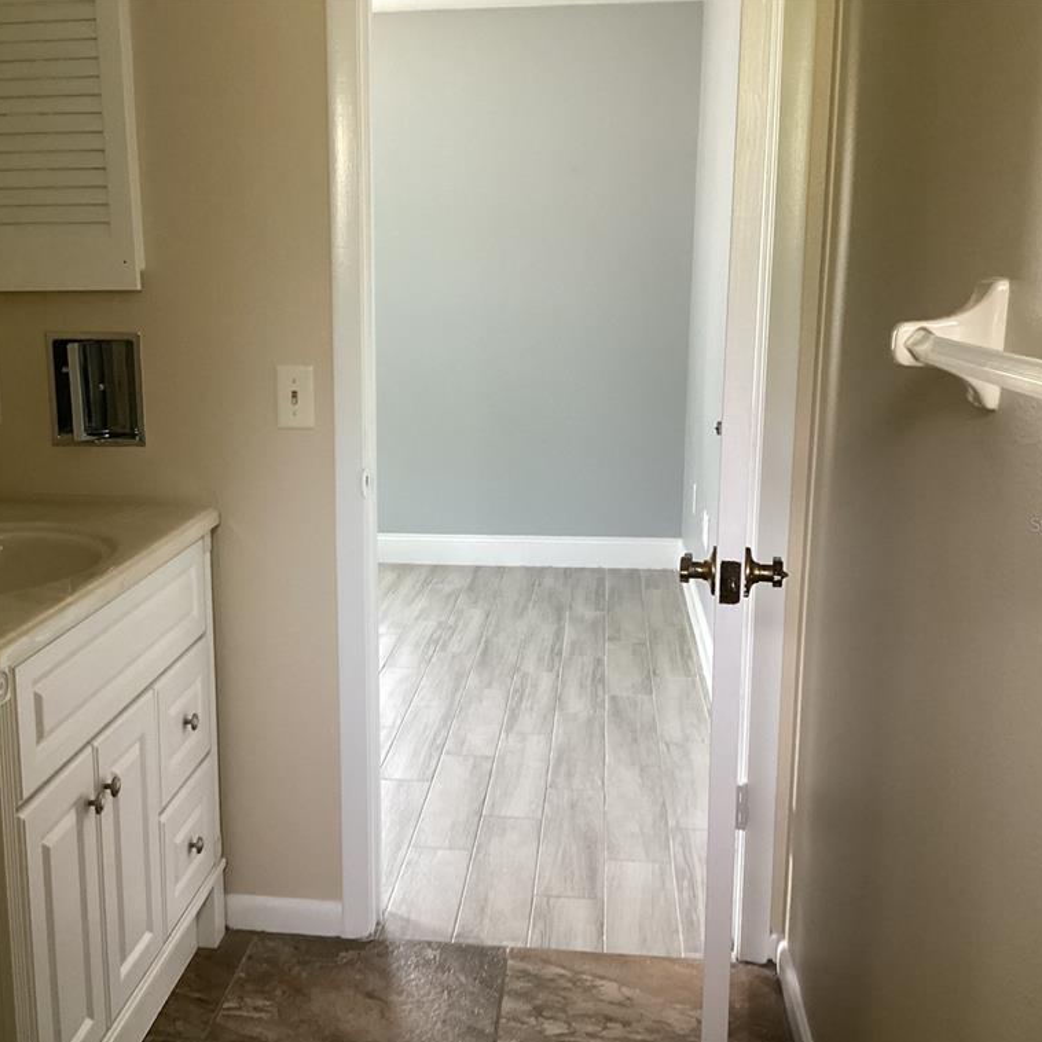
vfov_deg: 44.9
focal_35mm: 37
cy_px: 524
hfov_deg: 44.7
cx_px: 410
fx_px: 1260
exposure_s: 1/60
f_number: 2.4
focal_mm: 3.3
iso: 320
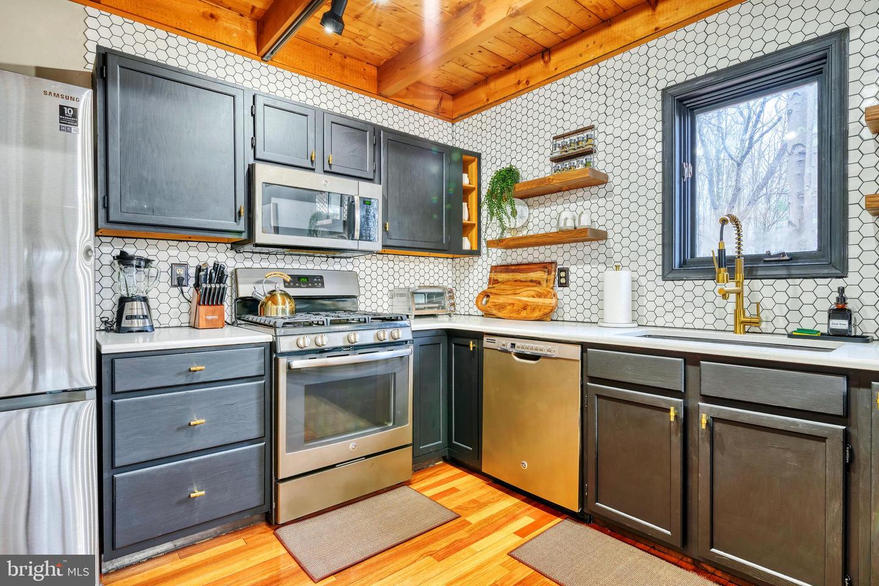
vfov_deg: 67.4
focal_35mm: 18
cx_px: 440
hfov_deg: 90.0
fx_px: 439
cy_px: 293
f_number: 11
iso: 200
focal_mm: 18
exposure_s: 1/2.5
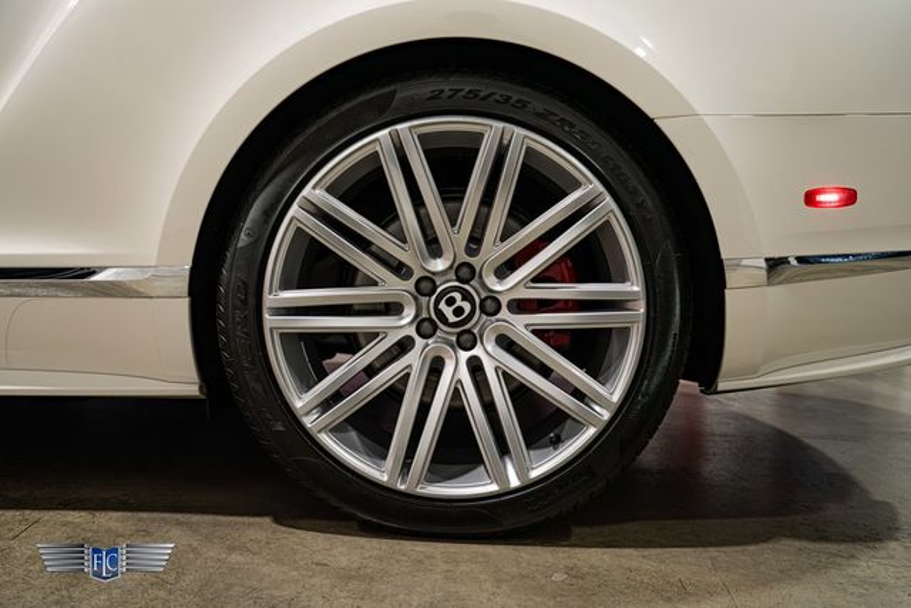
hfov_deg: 53.1
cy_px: 304
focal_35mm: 36
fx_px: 911
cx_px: 456
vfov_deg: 36.9
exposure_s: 1/80
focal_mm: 36
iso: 1000
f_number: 4
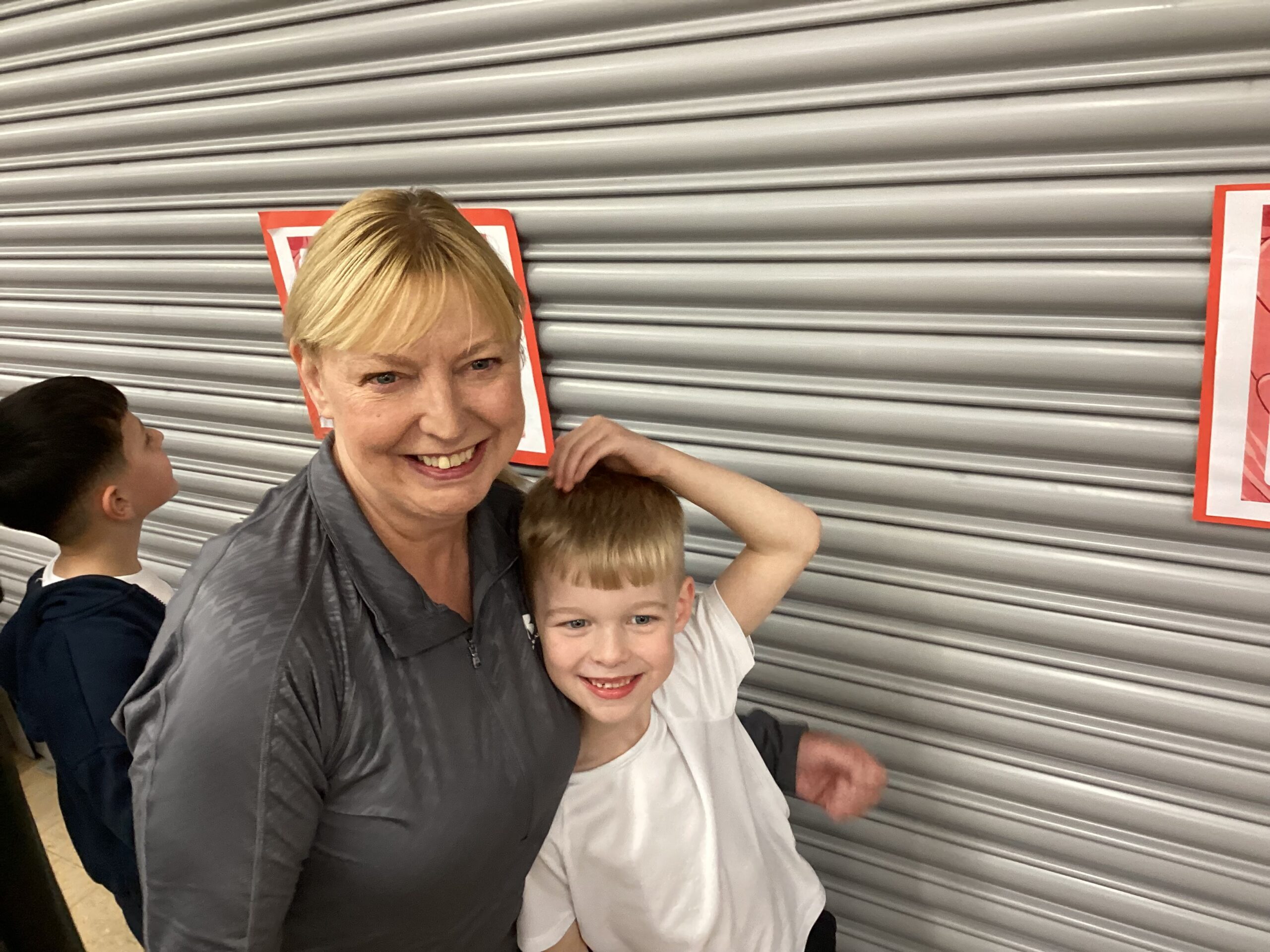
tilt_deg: -21.8
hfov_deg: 58.4
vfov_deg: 45.4
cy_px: 476
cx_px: 635
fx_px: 1137
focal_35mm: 31
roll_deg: +8.6
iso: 200
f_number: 2.4
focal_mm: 3.3
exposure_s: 1/50
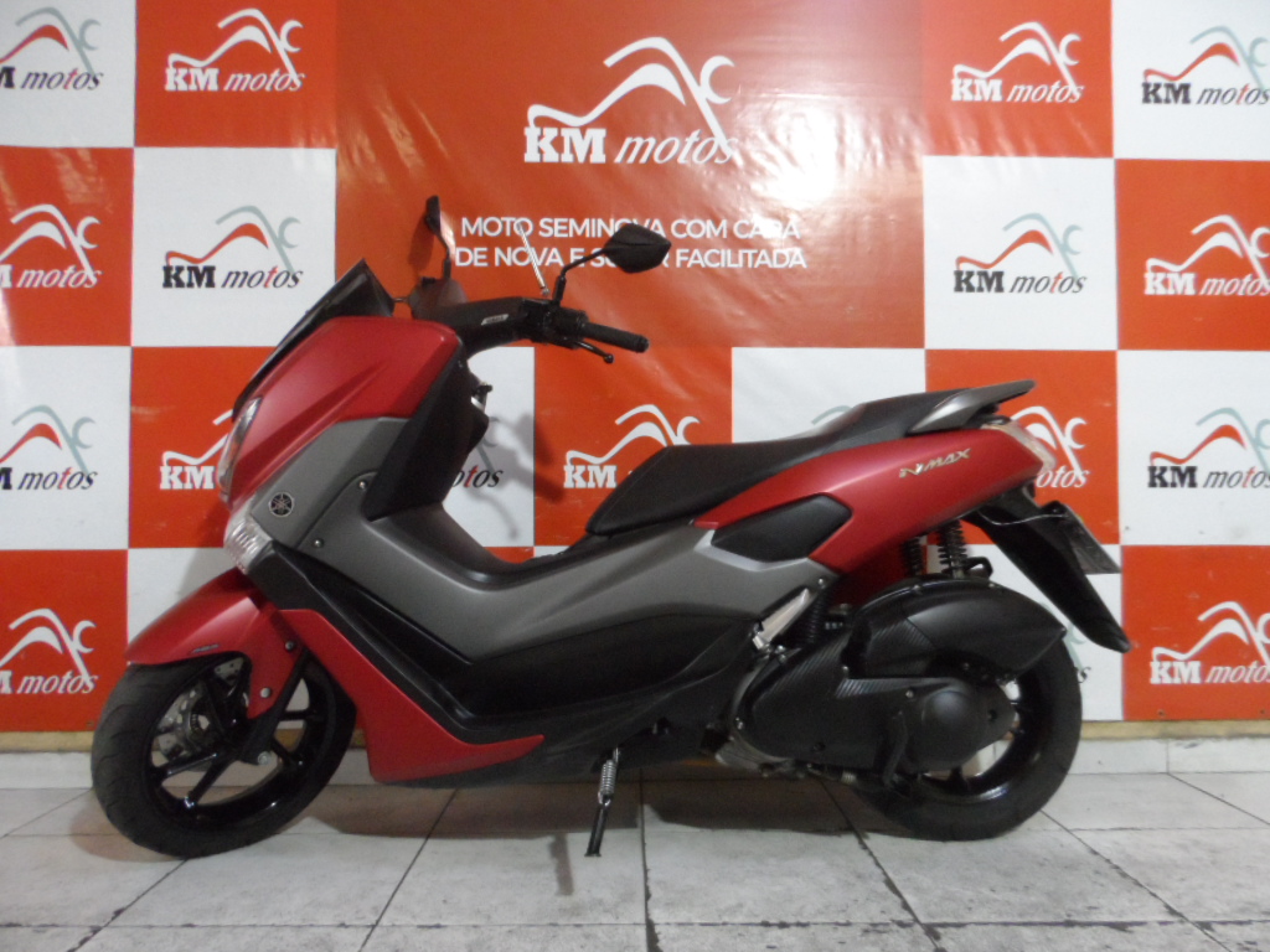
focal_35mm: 24
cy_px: 476
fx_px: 881
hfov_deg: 71.6
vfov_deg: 56.8
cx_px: 635
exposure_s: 1/30
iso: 480
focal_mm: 4
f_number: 3.2
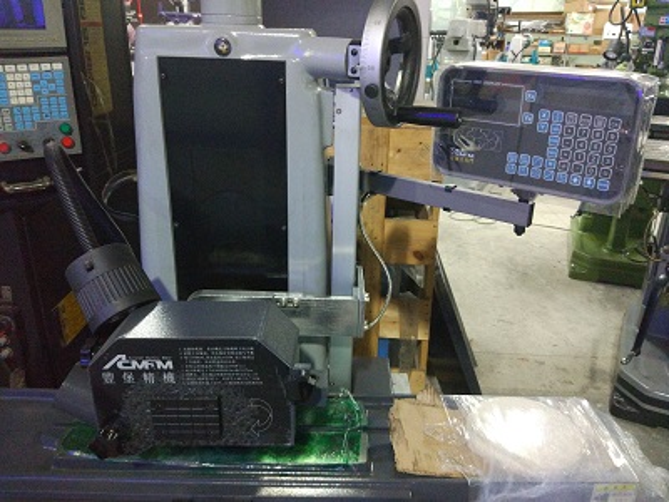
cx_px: 334
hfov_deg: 63.4
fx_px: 541
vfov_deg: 49.7
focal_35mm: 28
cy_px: 251
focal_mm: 4.26
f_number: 2
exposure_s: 1/14
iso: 1647
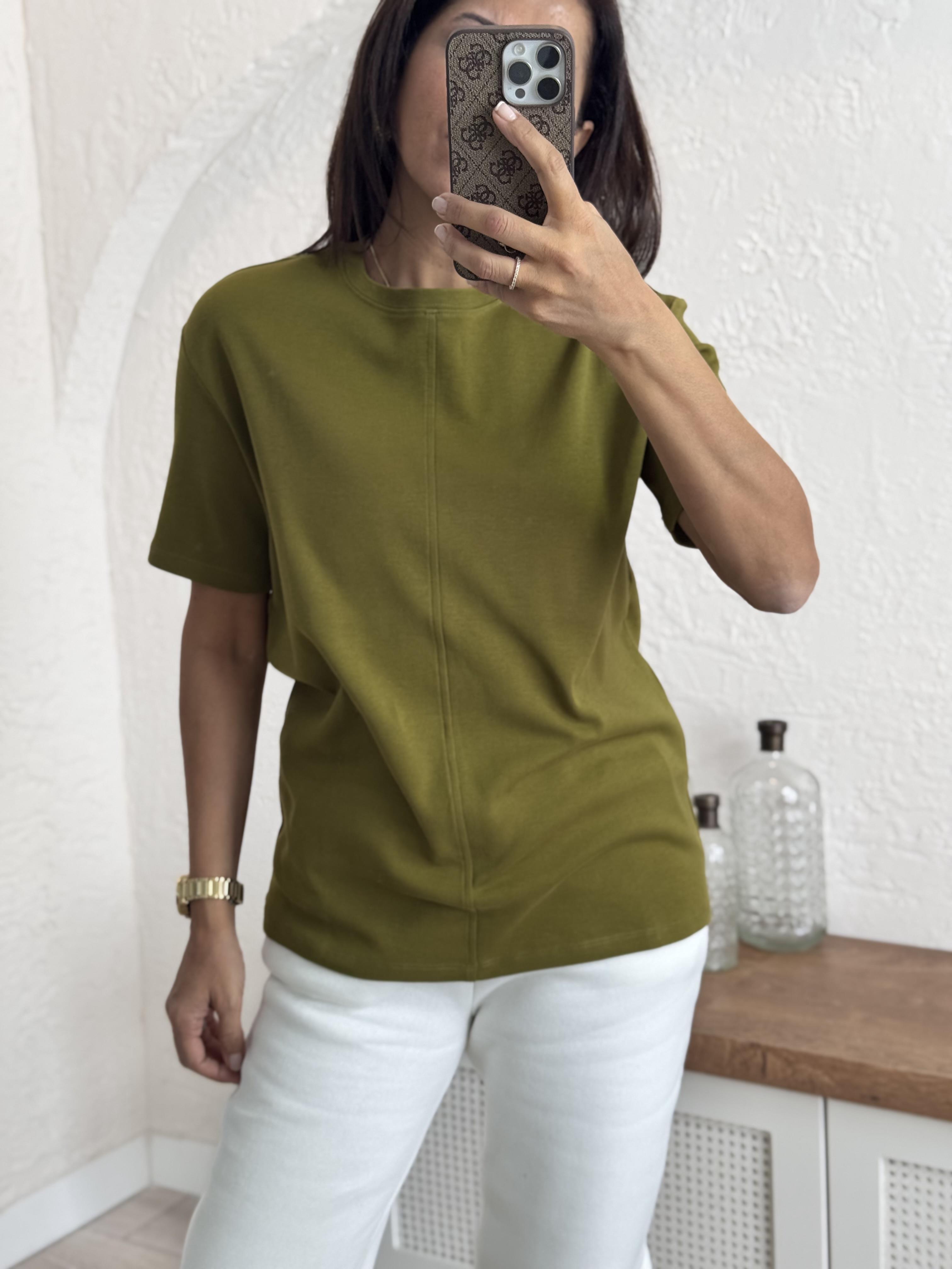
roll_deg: +1.2
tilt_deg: -26.6
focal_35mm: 48
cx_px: 476
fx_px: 1760
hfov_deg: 30.3
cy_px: 634
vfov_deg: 39.7
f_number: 1.78
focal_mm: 6.76
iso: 80
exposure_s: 1/121
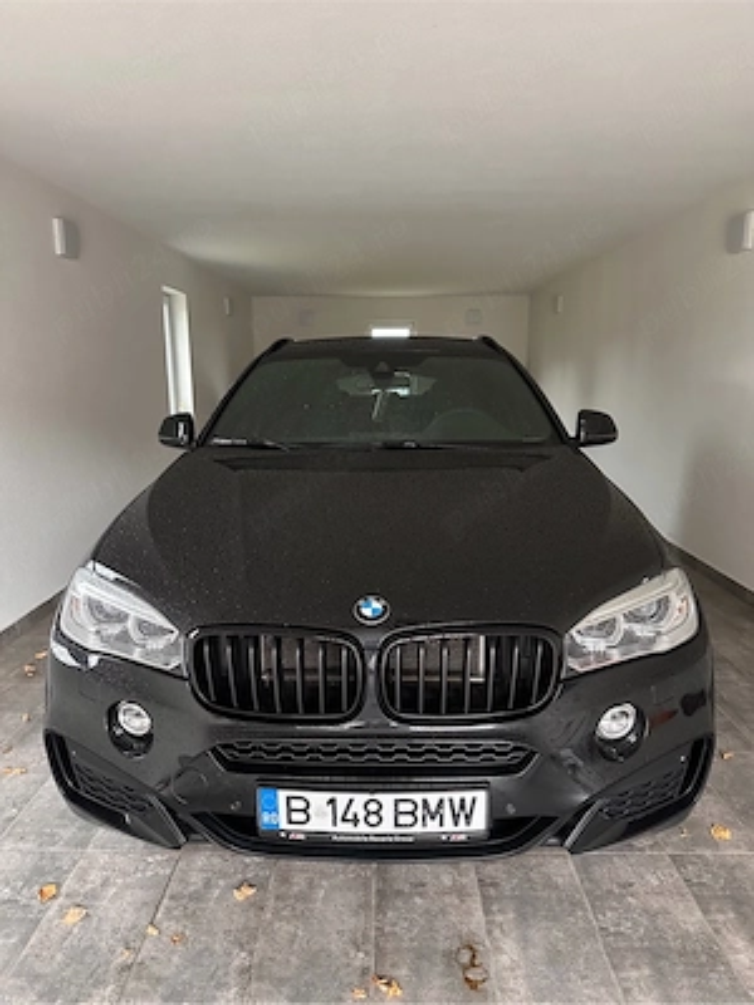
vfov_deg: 71.6
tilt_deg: -11.4
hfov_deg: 56.8
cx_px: 377
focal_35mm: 24
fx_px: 697
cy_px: 502
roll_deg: +0.4
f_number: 1.78
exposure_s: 1/41
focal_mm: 6.86
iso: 1000
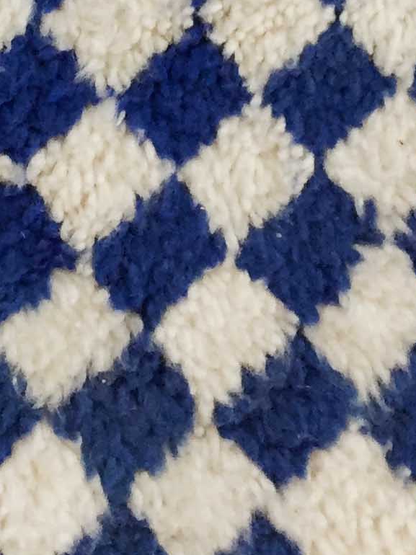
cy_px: -510
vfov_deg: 13.9
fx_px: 1972
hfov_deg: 12.0
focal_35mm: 123
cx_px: 155
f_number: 2.2
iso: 160
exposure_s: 1/33
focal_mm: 4.15
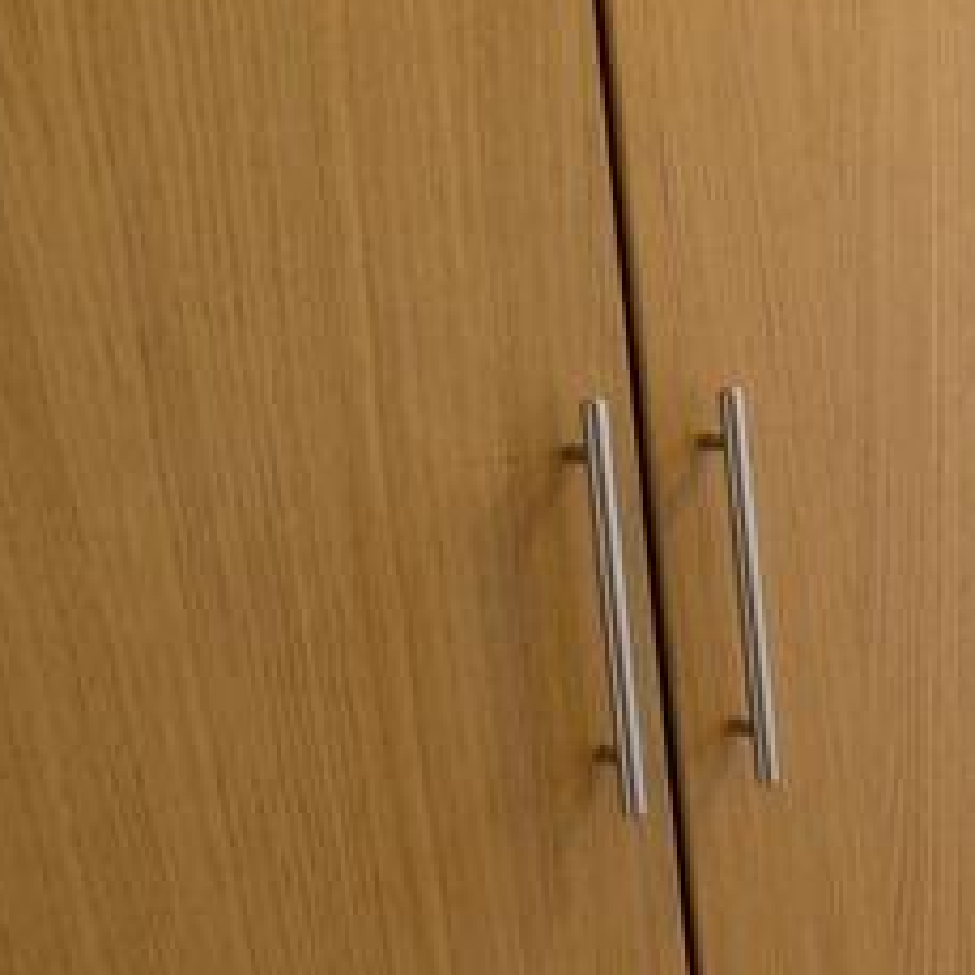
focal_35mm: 57
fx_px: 1816
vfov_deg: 30.0
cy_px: 530
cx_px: 1643
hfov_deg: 21.9
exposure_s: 1/40
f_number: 4
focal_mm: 10
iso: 800
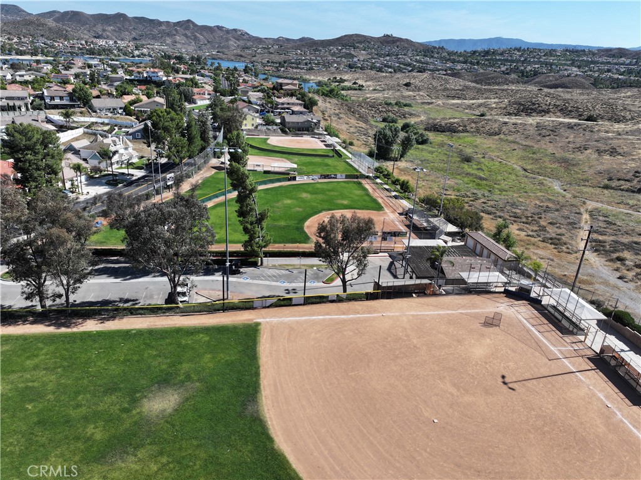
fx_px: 444
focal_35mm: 24
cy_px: 240
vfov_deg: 56.8
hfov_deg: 71.6
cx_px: 320
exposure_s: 1/1600
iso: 100
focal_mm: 12.29
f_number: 2.8
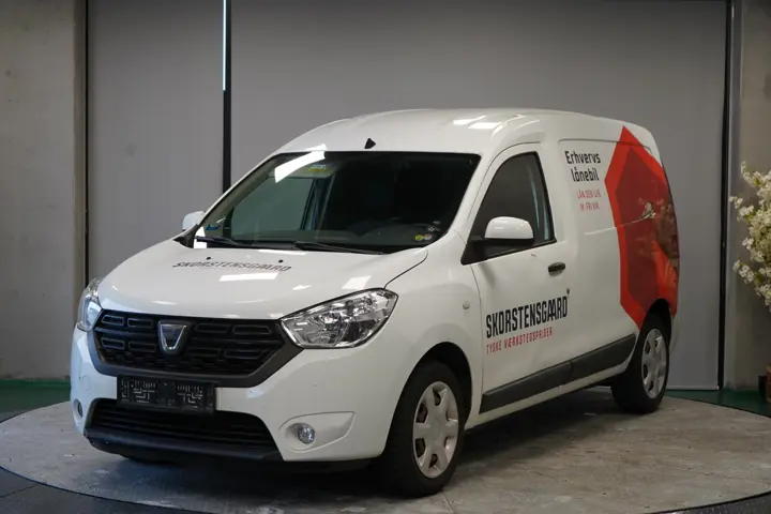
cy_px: 257
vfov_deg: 20.3
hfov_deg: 30.1
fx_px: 1435
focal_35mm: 67
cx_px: 386
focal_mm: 67
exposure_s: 1/160
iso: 1600
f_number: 5.6
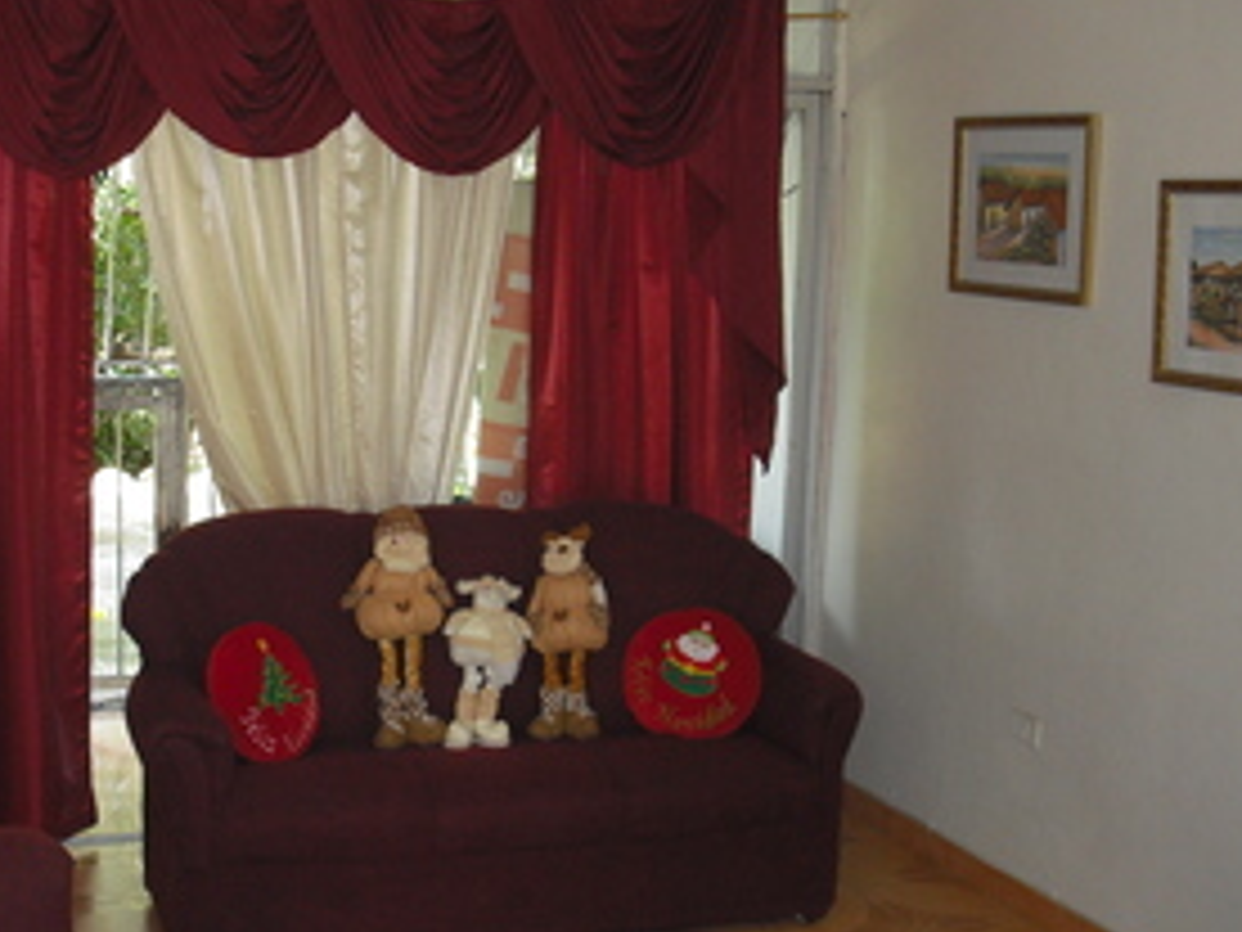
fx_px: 1973
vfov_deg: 26.6
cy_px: 504
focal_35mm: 55
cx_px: 400
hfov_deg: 34.6
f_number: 2.8
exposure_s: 1/60
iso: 200
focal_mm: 6.2
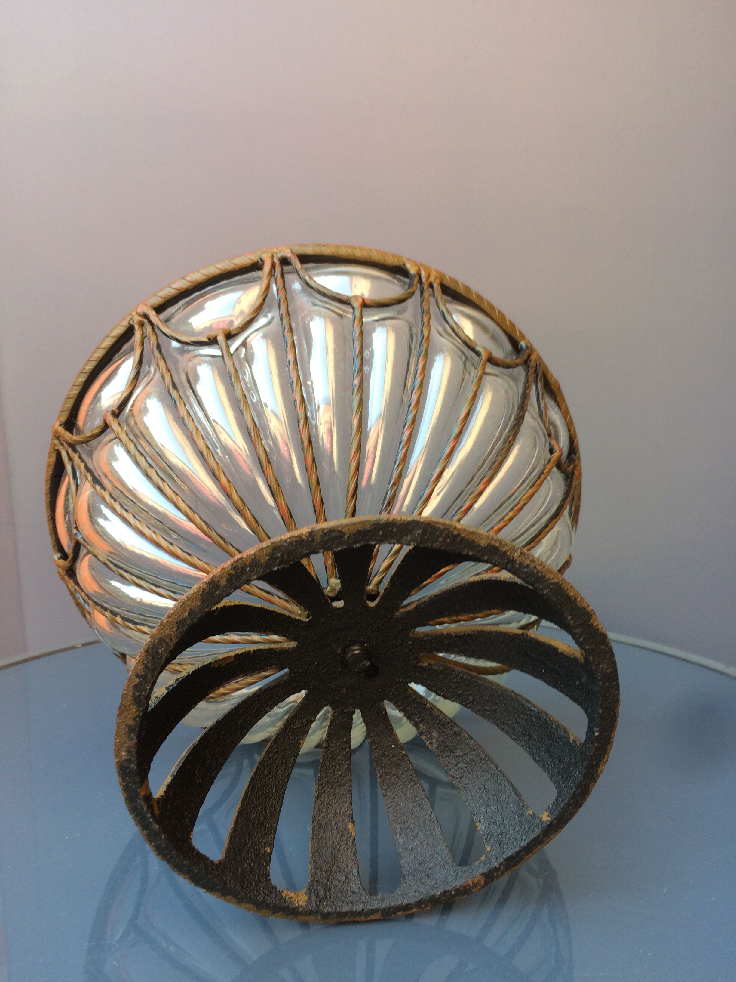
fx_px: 822
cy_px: 491
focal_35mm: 29
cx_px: 368
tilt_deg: -12.0
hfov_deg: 48.2
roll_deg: +1.1
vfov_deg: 61.7
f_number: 2.2
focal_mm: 4.15
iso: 50
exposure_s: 1/50
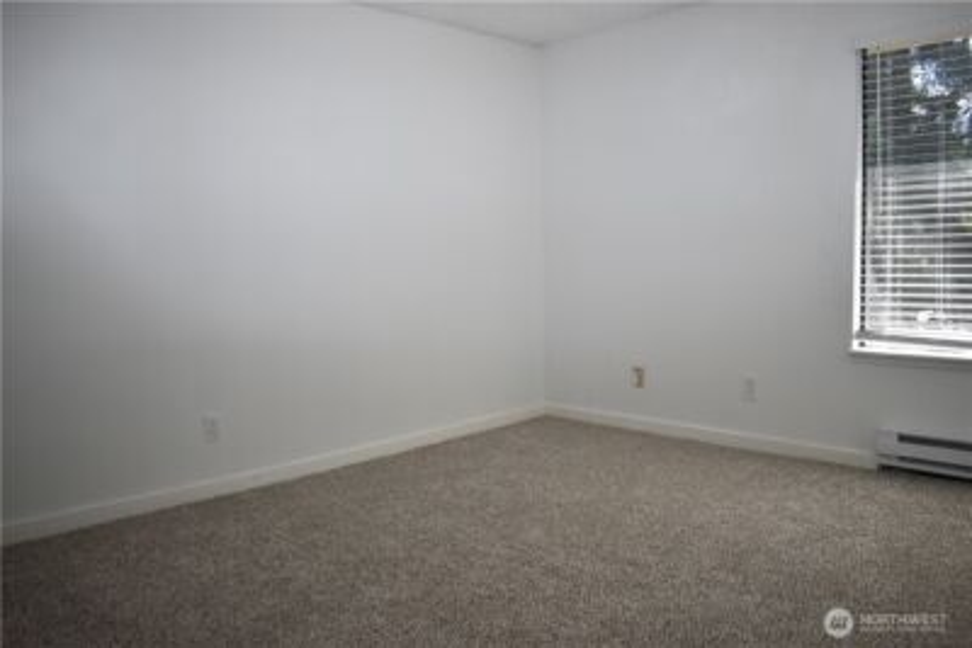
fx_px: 729
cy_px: 324
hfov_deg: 67.4
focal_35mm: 27
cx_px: 486
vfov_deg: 48.0
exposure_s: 1/250
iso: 400
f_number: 3.5
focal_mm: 18
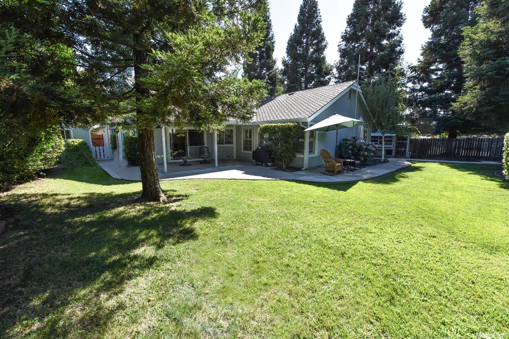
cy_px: 170
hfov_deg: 104.3
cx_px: 254
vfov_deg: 81.2
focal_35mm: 14
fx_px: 198
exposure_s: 1/200
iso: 100
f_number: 7.1
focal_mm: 14
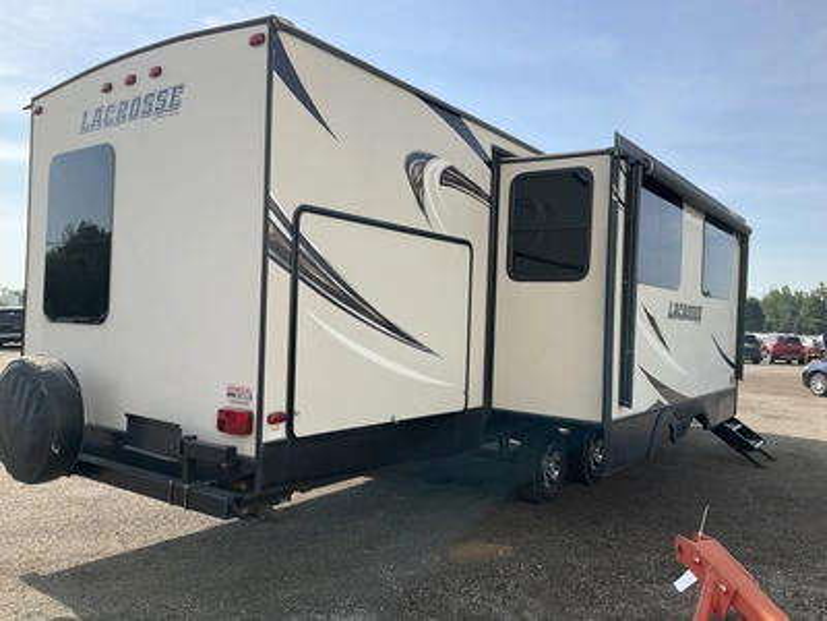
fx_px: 693
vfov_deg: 48.2
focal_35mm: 29
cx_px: 414
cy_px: 310
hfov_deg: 61.7
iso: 25
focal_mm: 3
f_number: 1.8
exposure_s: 1/1451
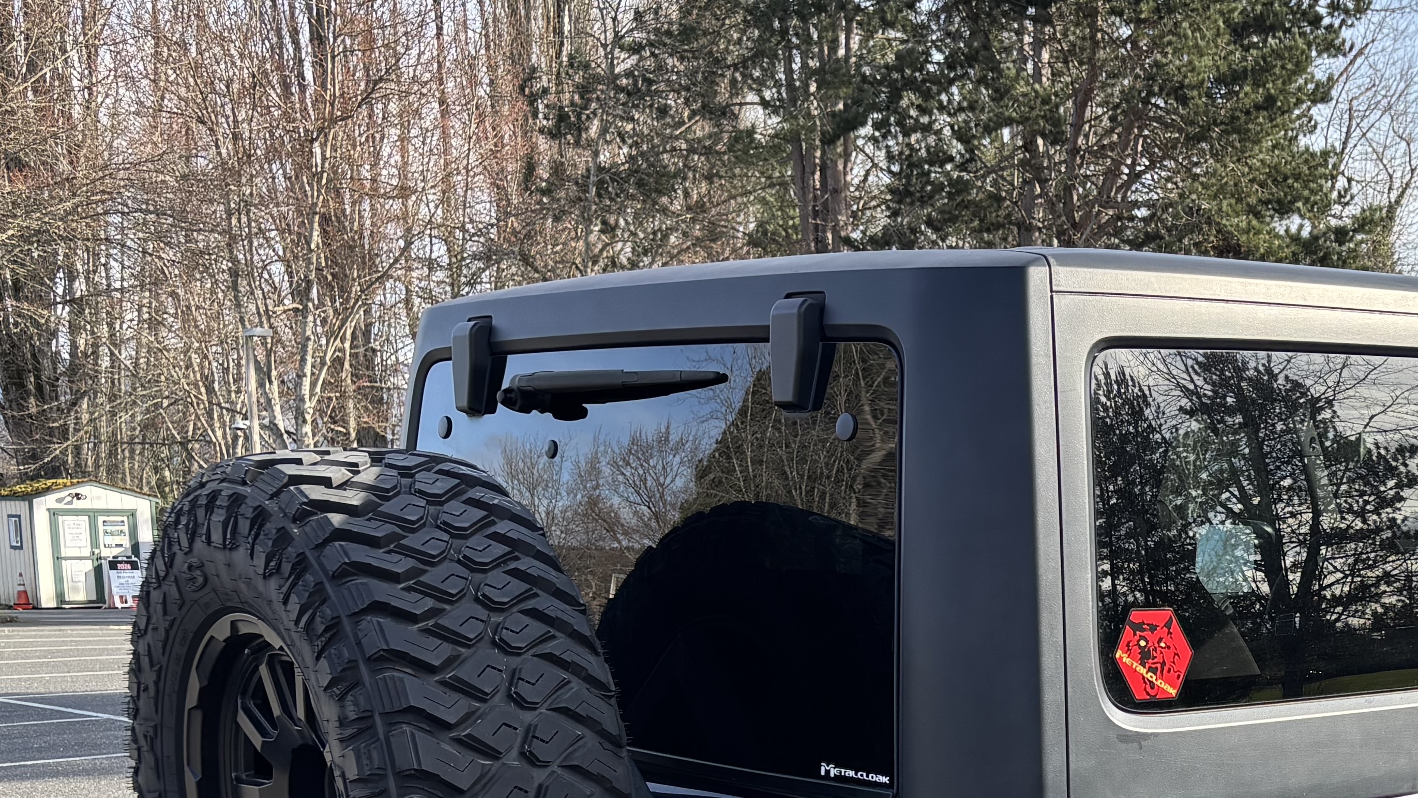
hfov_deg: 33.3
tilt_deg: -9.7
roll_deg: -0.2
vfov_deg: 19.5
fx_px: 2219
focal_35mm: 59
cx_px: 1310
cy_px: 877
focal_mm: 5.96
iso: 50
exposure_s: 1/622
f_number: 1.6
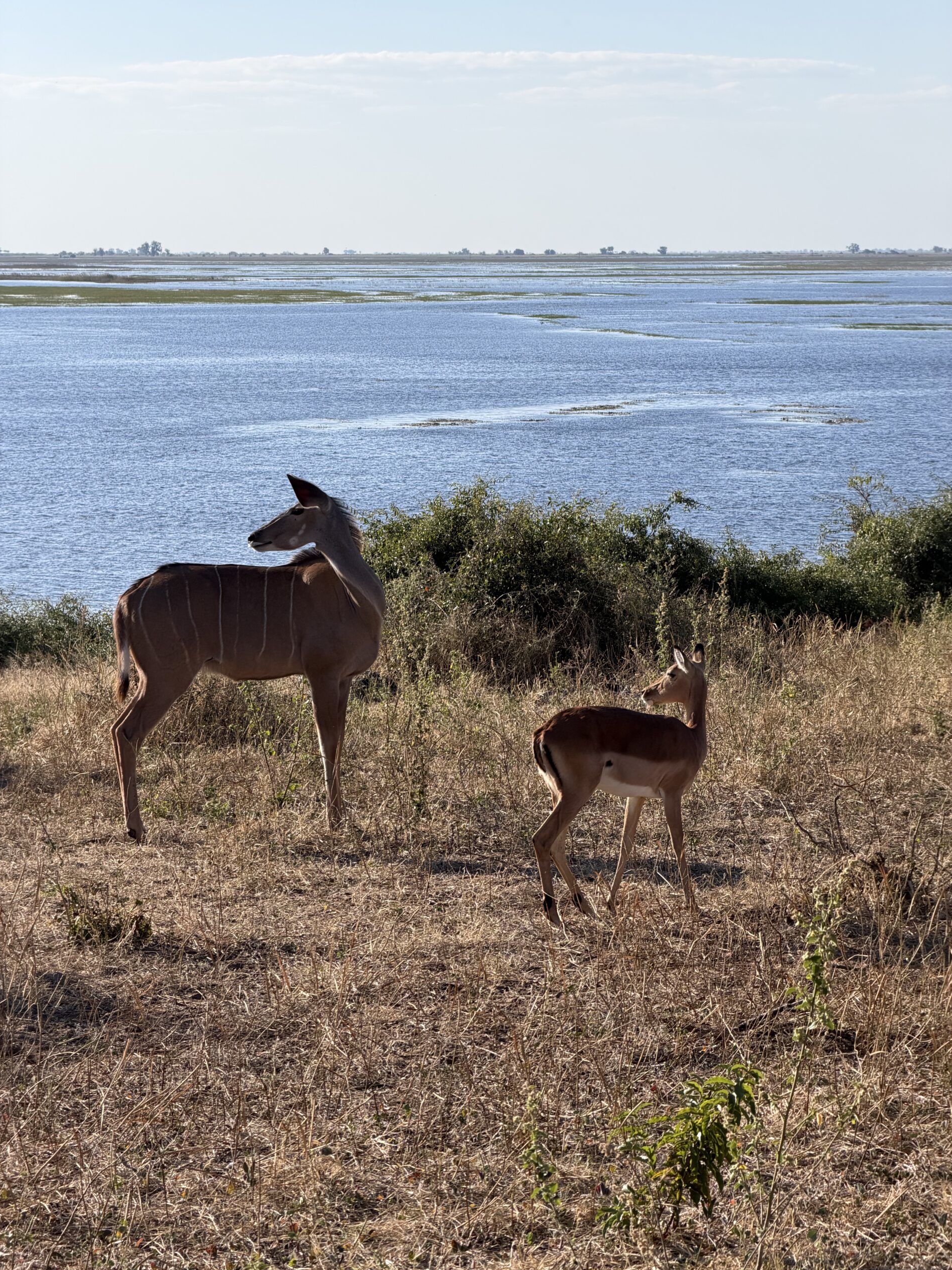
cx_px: 477
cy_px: 641
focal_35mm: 101
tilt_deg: -6.2
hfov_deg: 14.6
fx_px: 3704
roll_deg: -0.3
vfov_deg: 19.4
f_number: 2.8
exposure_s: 1/638
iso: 25
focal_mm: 16.89
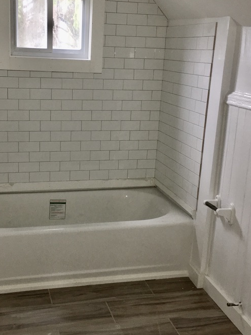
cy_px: 164
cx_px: 101
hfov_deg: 32.1
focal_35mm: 45
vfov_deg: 42.1
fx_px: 435
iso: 50
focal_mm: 4.15
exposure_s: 1/24
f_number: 2.2
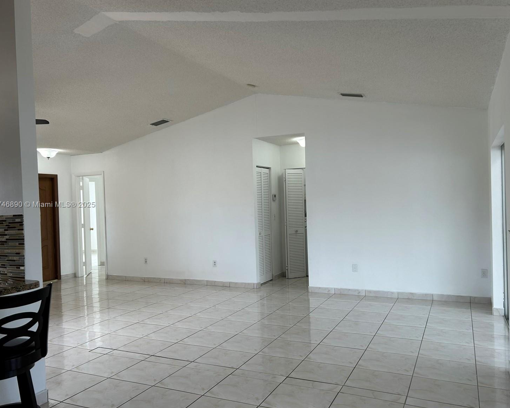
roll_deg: +1.6
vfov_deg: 51.5
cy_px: 205
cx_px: 264
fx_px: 423
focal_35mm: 28
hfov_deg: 62.2
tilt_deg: -0.7
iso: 32
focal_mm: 5.7
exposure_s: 1/120
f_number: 1.5
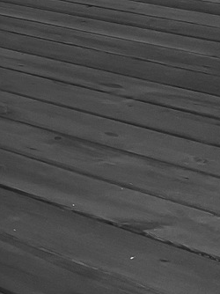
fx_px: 1179
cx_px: -219
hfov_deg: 9.9
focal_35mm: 139
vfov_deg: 12.9
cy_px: -226
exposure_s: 1/120
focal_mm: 3
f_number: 1.8
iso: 64
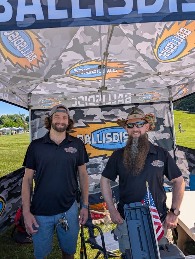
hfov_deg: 56.9
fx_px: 180
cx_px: 98
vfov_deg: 71.5
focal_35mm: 24
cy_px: 130
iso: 20
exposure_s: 1/690
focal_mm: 6.9
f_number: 1.68
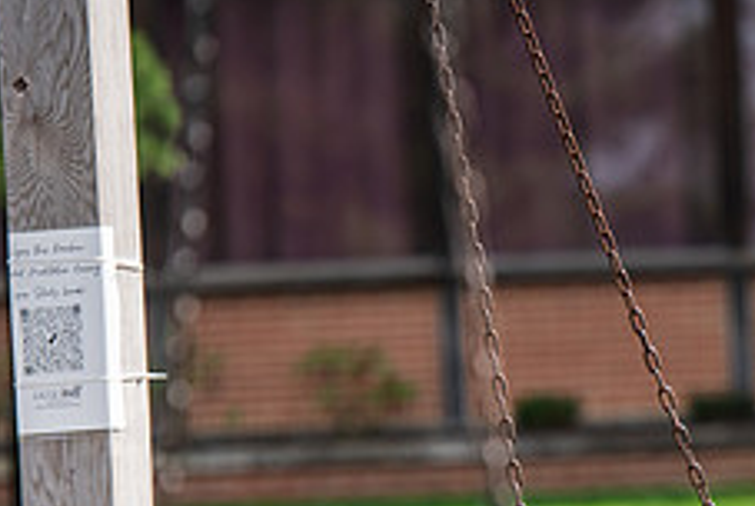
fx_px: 7497
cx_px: 918
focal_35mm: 357
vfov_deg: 3.9
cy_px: 554
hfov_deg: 5.7
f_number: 3.5
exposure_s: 1/400
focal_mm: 140
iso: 125
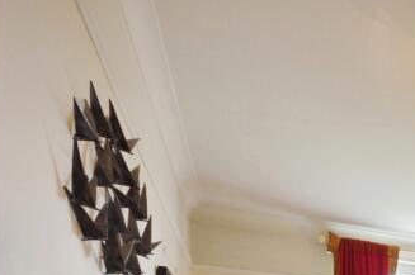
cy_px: 429
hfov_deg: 31.2
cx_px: 555
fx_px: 541
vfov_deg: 22.5
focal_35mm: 47
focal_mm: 10
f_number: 8
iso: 100
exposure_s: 1/4
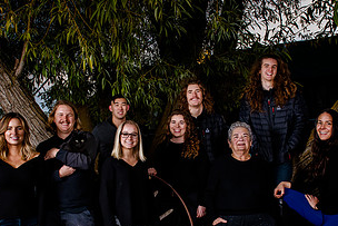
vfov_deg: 27.2
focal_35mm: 49
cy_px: 166
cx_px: 168
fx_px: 460
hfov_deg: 40.3
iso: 400
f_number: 8
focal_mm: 24
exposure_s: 1/160
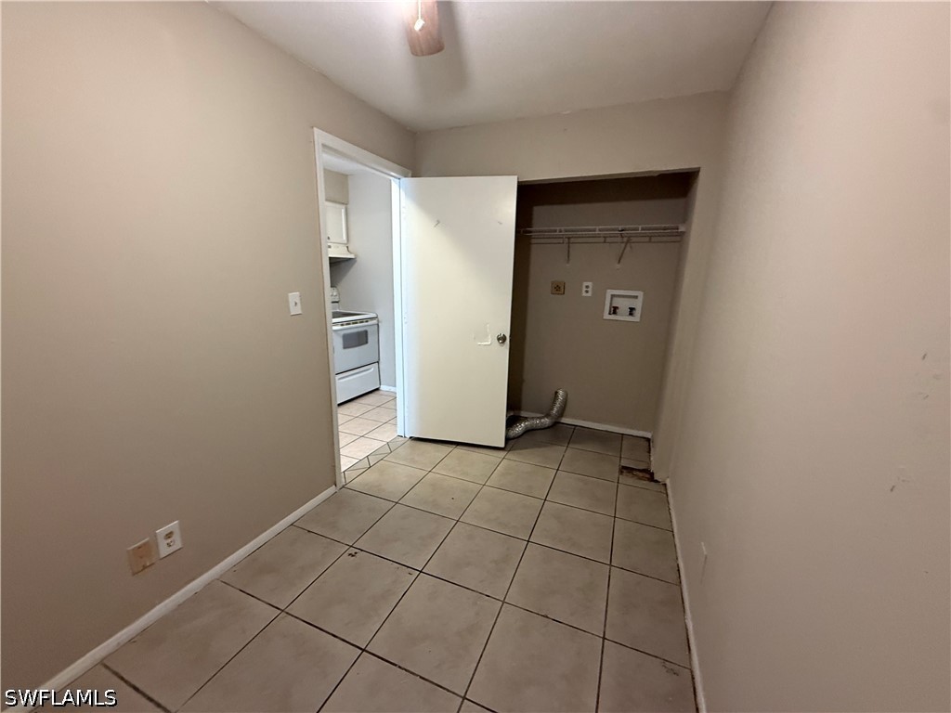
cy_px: 356
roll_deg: +0.2
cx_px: 476
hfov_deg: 102.1
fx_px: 385
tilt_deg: -12.8
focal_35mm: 14
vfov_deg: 85.7
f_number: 2.2
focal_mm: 2.22
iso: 400
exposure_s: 1/60
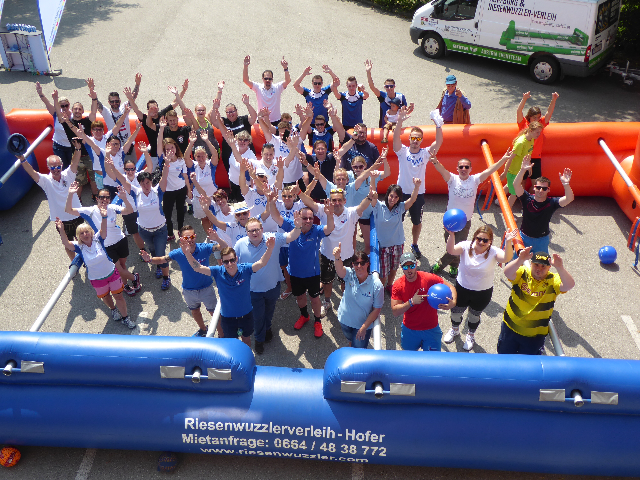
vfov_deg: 40.7
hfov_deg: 52.6
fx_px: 647
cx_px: 320
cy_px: 240
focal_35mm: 35
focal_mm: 6.3
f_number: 3.7
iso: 80
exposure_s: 1/400
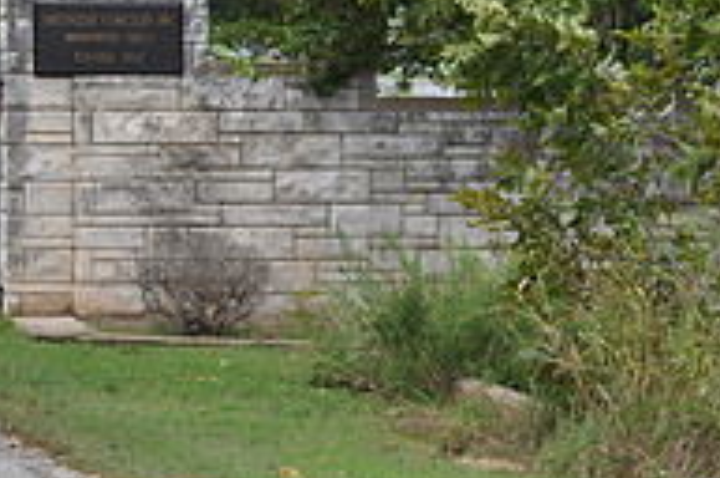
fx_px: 4133
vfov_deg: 6.6
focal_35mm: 207
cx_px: -71
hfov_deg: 9.9
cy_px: 114
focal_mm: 46
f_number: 9
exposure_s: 1/320
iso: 200
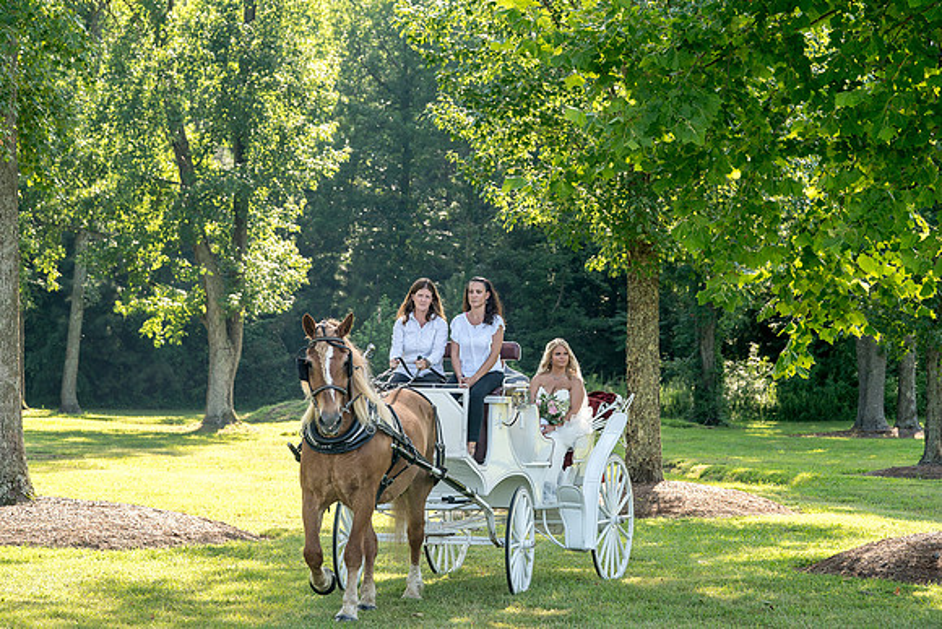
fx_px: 3016
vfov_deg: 11.9
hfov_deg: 17.8
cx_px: 431
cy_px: 277
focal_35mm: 115
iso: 100
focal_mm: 103
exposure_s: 1/250
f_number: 5.6
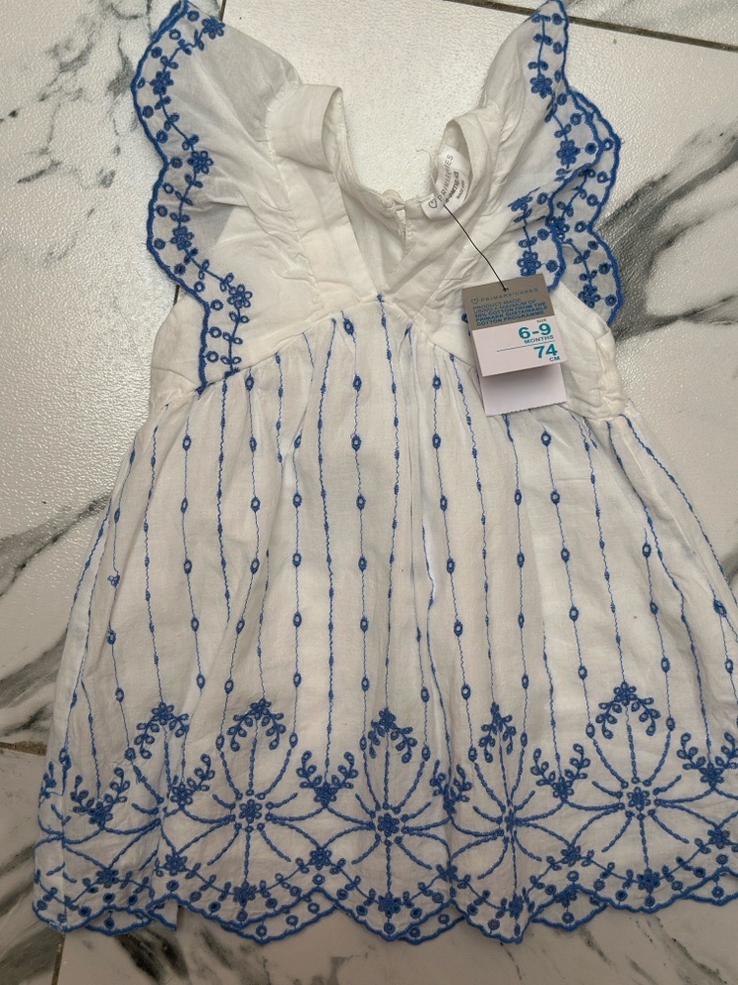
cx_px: 369
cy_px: 492
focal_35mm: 48
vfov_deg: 39.7
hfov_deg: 30.3
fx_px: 1364
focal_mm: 6.86
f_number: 1.78
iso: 100
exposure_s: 1/121
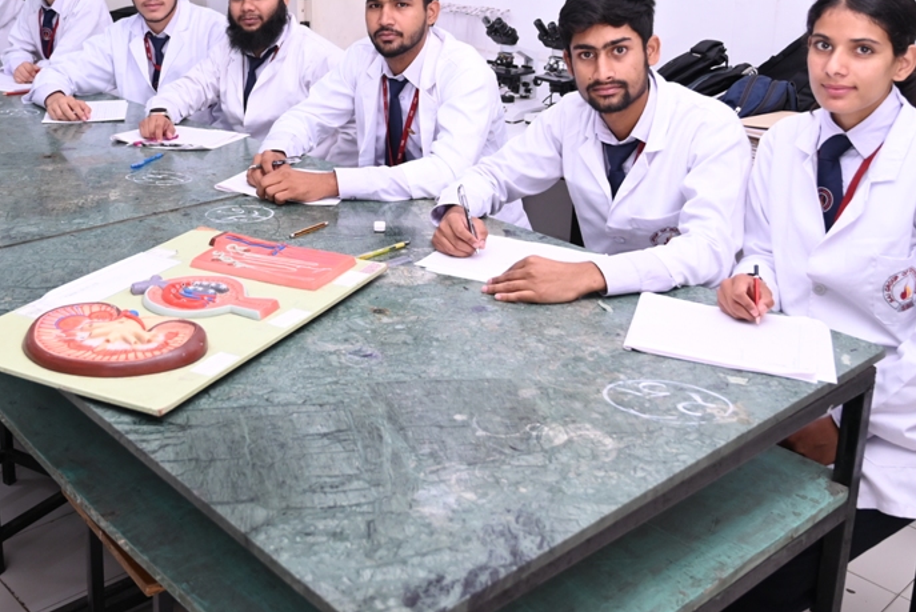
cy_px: 129
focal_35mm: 42
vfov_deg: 31.2
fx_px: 1069
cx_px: 365
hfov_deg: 46.1
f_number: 4
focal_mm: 24
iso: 1250
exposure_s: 1/125
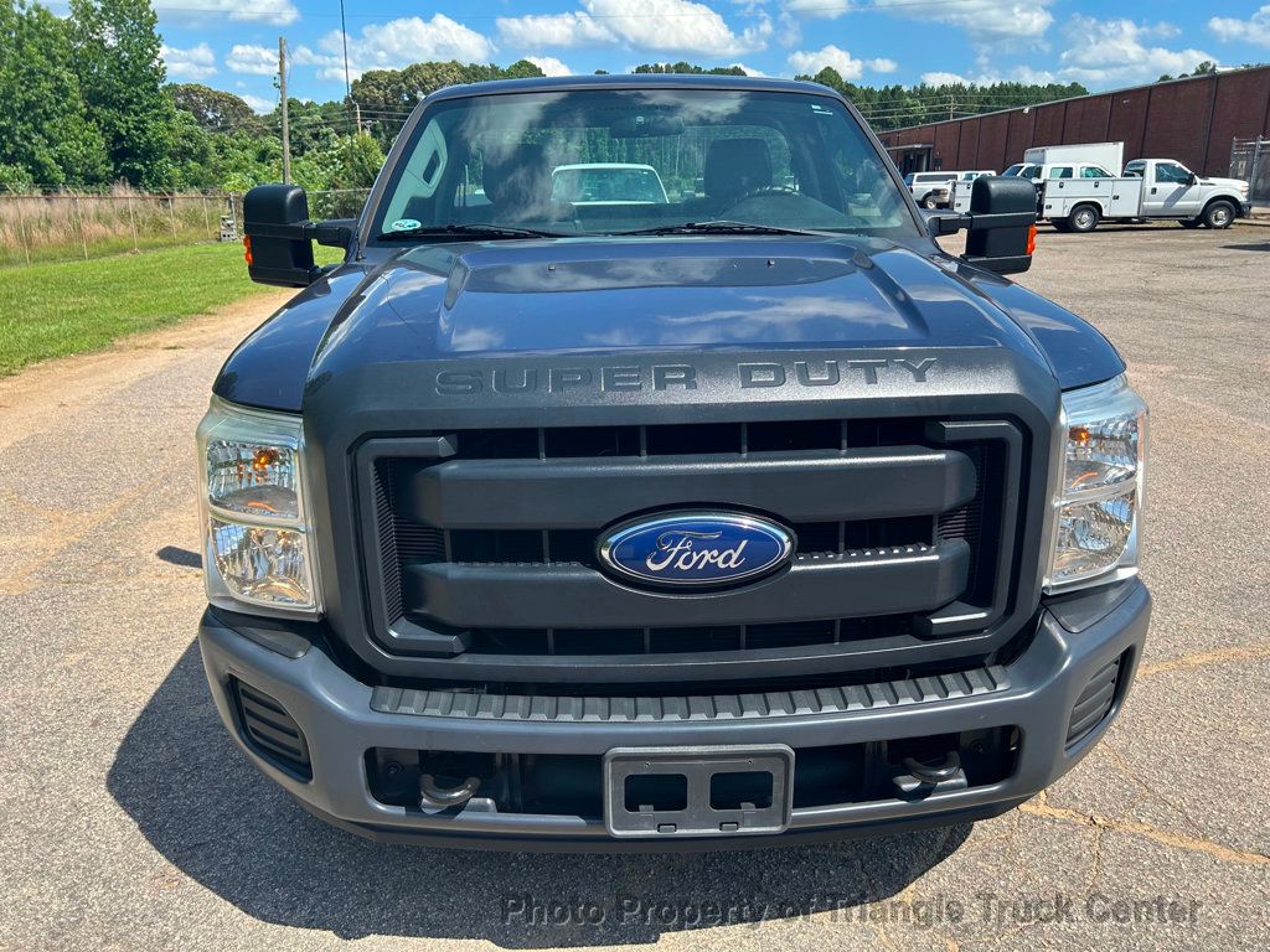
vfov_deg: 53.1
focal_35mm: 26
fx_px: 954
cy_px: 476
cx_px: 635
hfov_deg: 67.3
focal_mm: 5.7
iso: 50
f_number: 1.5
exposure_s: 1/1972
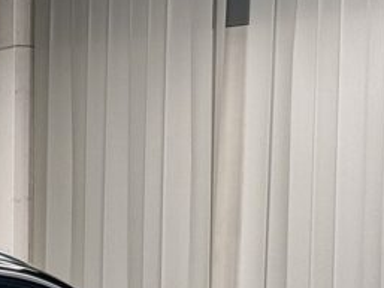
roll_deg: +0.7
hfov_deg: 9.9
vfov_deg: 7.6
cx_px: -256
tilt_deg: -6.1
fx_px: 2120
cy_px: 494
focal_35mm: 191
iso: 64
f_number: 1.78
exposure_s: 1/50
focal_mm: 6.76
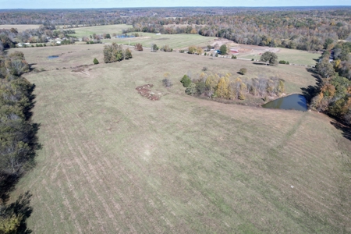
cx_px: 176
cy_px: 117
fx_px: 214
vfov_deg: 57.2
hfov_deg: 78.6
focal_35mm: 22
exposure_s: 1/1250
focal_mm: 8.38
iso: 100
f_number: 2.8
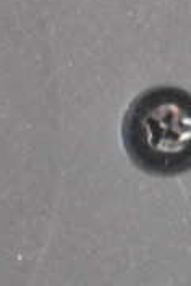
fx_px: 1421
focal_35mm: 179
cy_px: 107
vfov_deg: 11.5
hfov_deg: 7.2
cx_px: 478
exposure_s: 1/40
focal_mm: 23
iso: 14400
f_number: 3.8
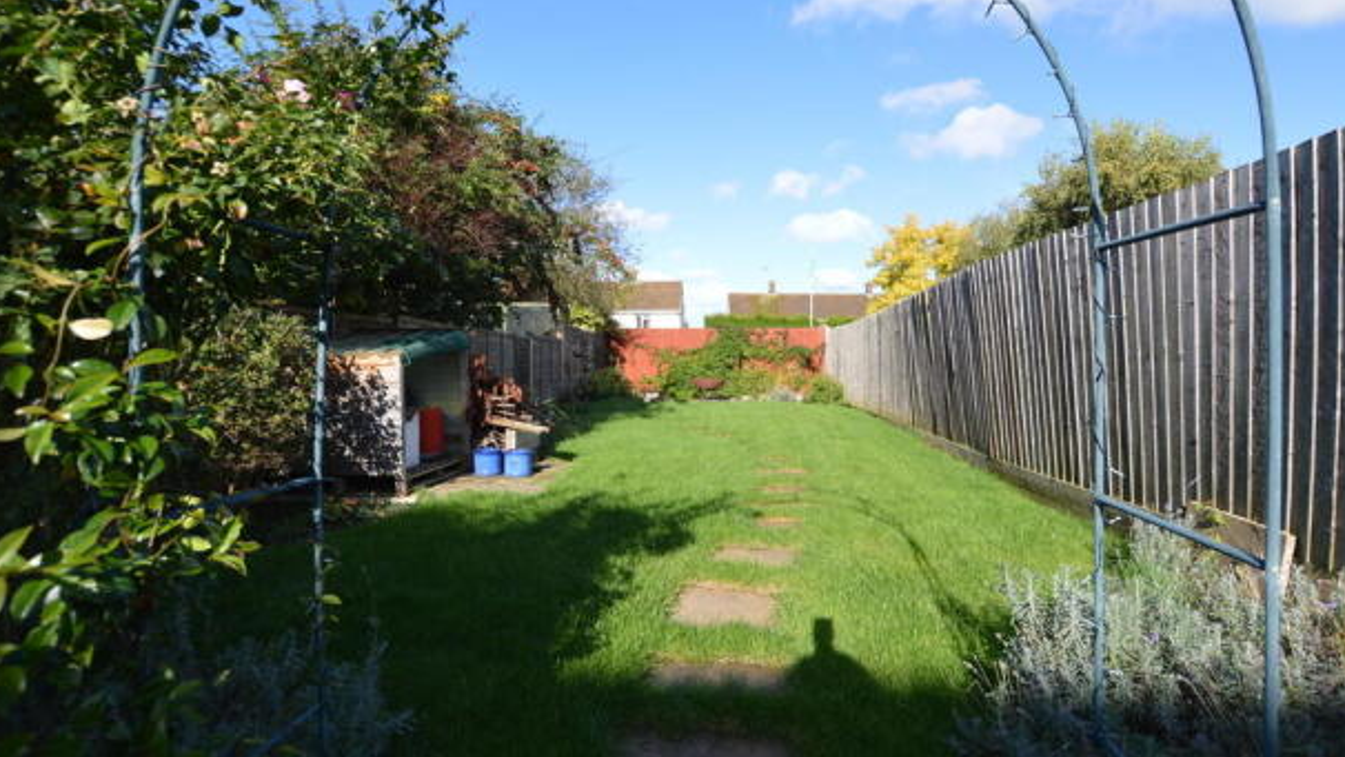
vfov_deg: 63.9
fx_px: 606
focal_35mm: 17
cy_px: 388
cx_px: 679
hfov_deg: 95.9
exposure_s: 1/160
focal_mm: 10
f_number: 6.3
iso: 100
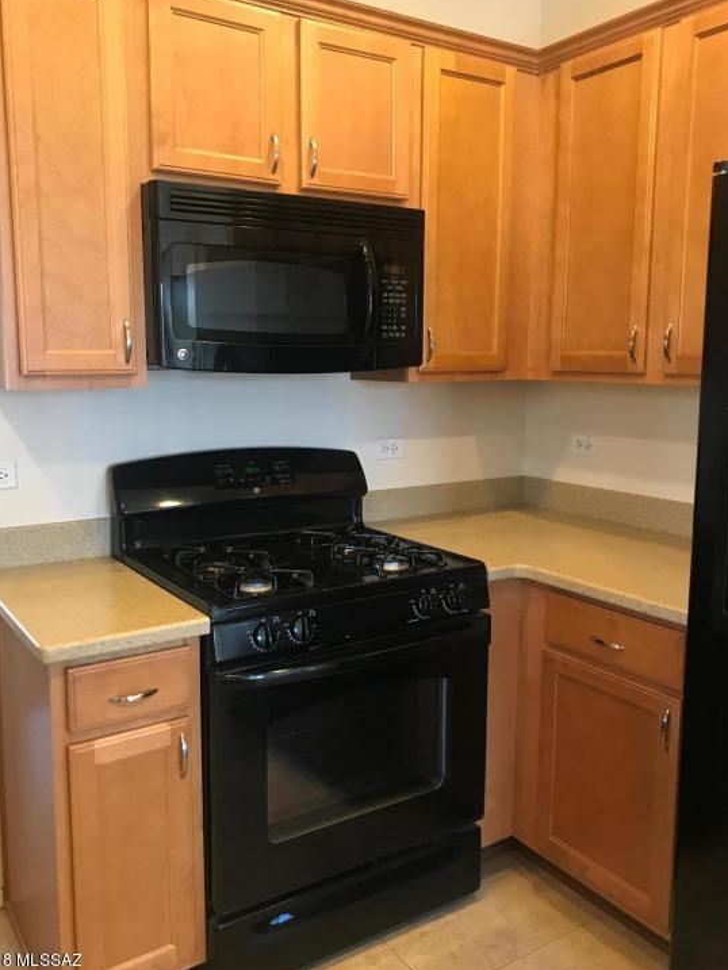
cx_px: 344
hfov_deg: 46.8
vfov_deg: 60.0
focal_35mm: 30
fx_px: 841
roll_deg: -0.1
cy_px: 479
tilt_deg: -7.2
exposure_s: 1/15
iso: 64
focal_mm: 3.99
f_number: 1.8
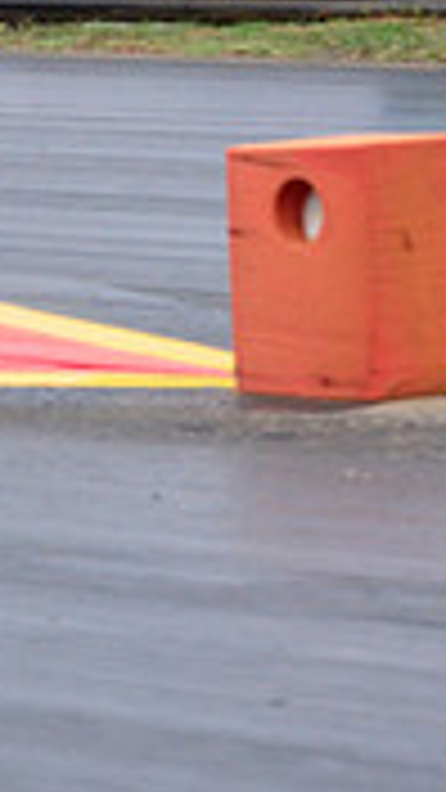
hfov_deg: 3.5
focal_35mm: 337
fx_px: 7079
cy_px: 4
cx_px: -815
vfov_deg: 6.4
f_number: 8
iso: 1000
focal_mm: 65
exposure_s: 1/800
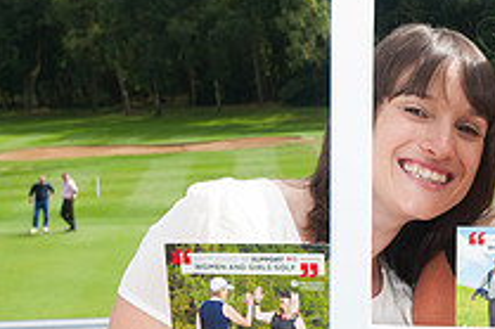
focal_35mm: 89
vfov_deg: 15.3
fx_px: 1223
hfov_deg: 21.5
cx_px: 571
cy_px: 194
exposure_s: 1/200
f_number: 8
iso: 200
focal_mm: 32
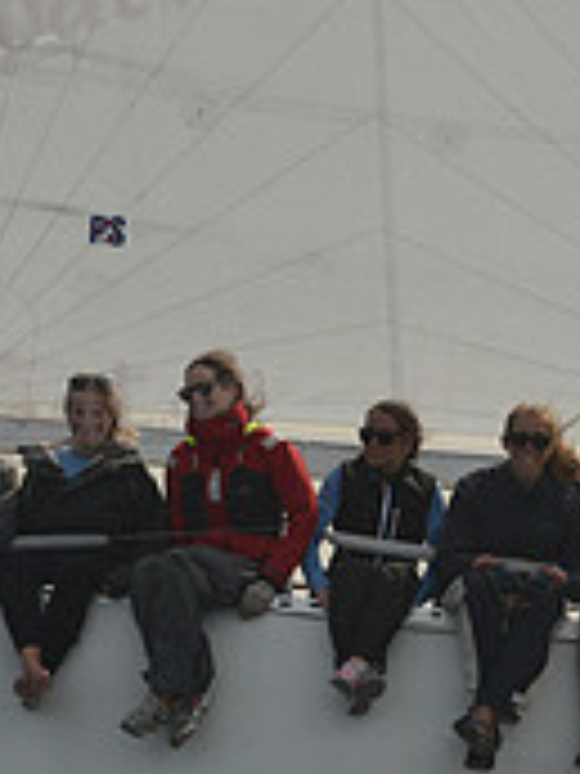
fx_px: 5071
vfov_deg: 8.7
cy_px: 619
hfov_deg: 6.5
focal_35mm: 227
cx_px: 504
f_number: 7.1
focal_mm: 70
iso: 320
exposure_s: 1/1000
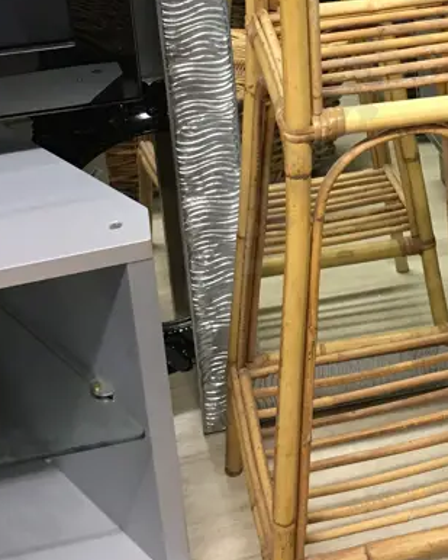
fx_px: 1243
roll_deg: -0.8
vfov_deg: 24.3
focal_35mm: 75
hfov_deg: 20.0
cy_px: 13
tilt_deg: -26.6
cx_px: 419
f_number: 2.2
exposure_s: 1/17
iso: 80
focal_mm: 4.15
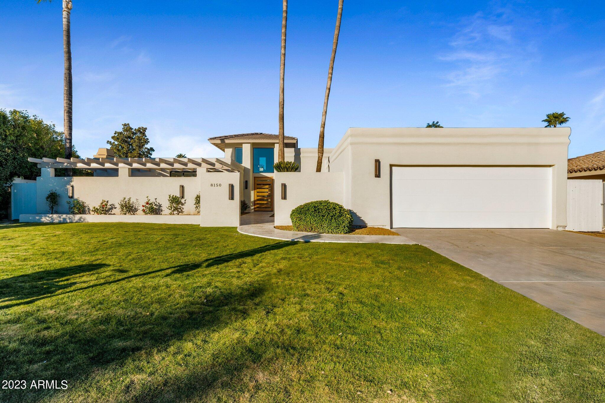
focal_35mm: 17
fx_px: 286
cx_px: 302
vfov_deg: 70.4
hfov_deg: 93.3
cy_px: 202
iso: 400
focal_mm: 17
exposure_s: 1/160
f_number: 11
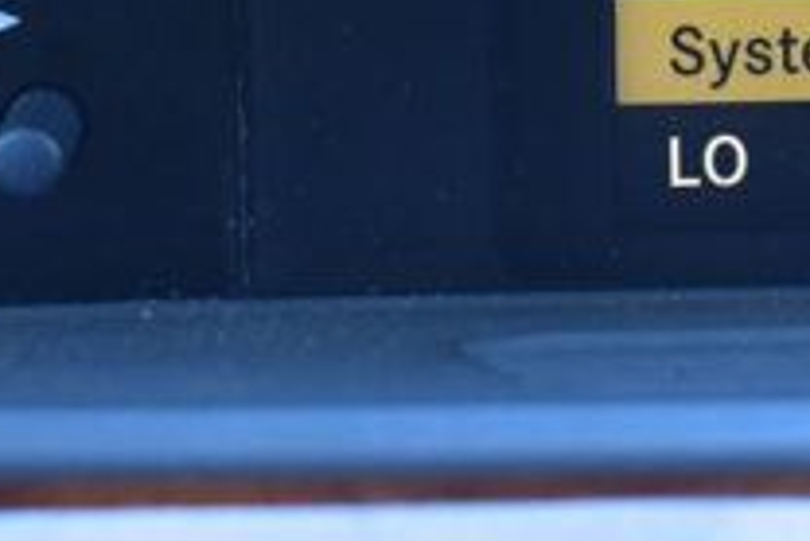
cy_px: -553
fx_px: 4491
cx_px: 1184
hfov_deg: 10.0
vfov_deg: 6.7
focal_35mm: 199
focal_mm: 27
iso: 640
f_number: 6.3
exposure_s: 1/15
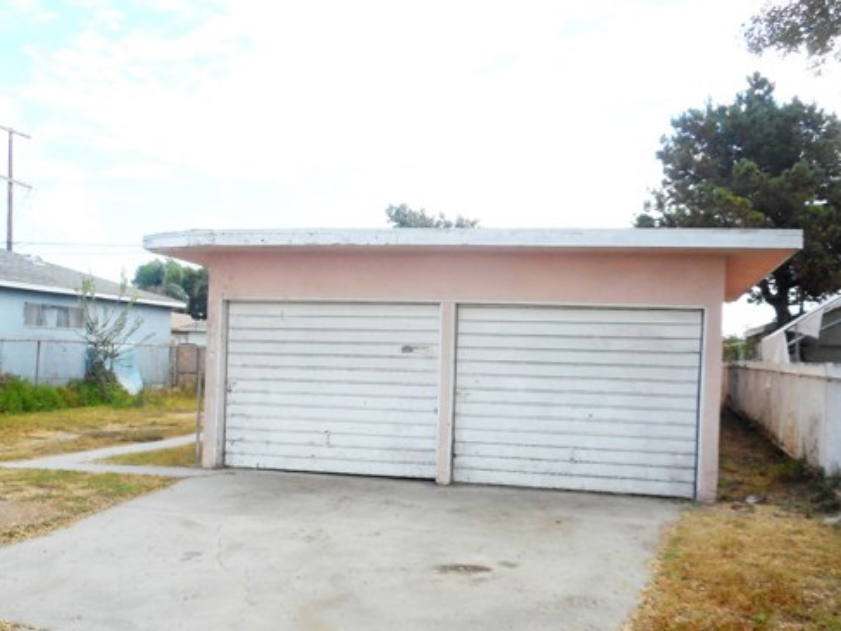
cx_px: 388
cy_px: 355
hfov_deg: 48.9
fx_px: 923
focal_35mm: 38
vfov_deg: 37.7
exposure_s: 1/400
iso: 80
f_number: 4
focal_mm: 5.2
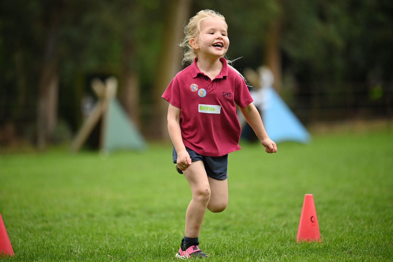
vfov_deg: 6.9
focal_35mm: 200
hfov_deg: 10.3
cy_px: 131
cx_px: 196
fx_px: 2182
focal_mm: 200
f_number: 3.2
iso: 1000
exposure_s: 1/4000
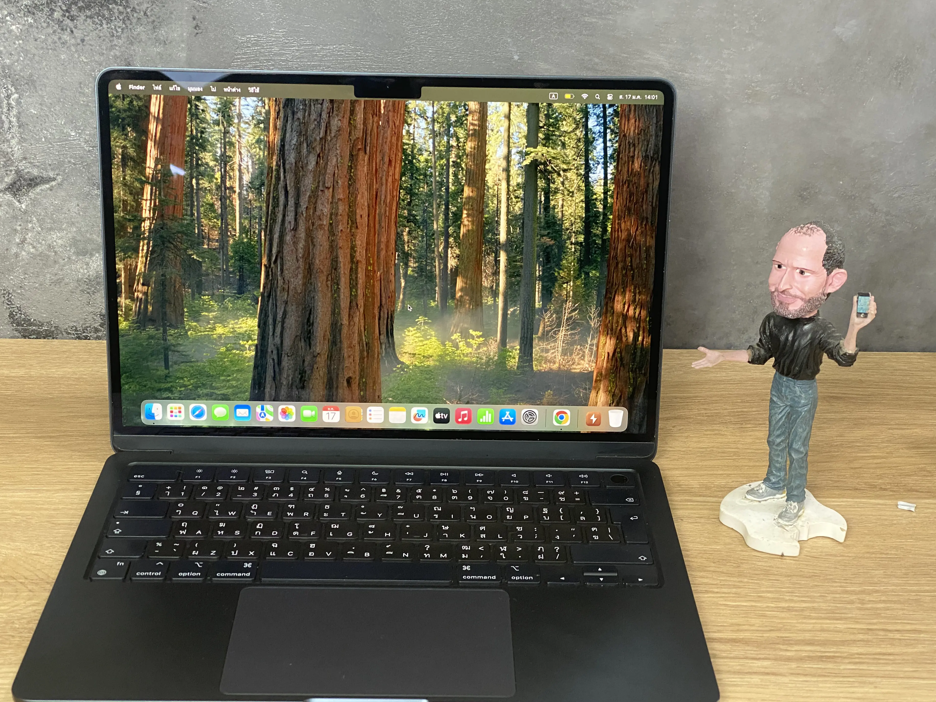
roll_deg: -1.5
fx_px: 1487
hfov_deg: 34.9
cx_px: 442
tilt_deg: -25.9
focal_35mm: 55
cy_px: 360
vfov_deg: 26.6
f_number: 2
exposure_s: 1/50
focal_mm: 6
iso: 125
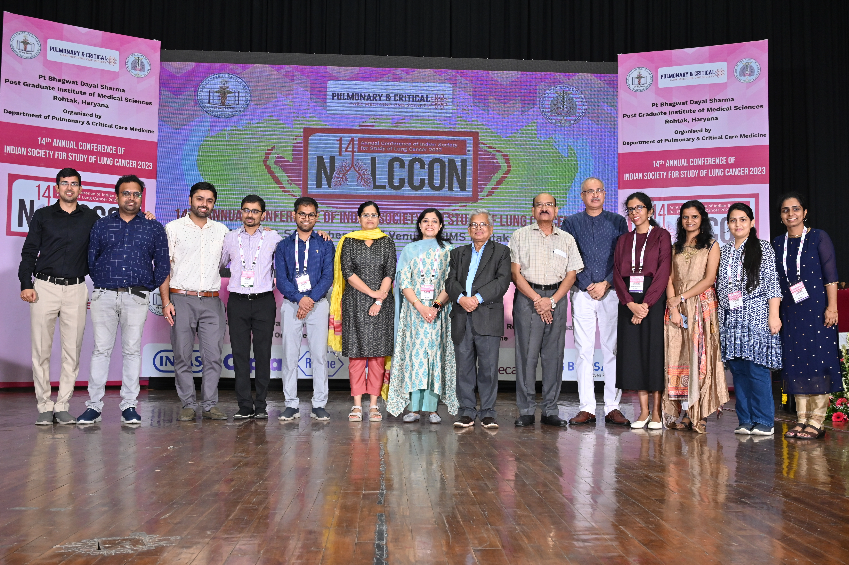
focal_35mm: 37
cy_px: 282
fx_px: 872
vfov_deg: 35.9
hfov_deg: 51.9
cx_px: 424
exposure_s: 1/125
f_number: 7.1
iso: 2000
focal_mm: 37
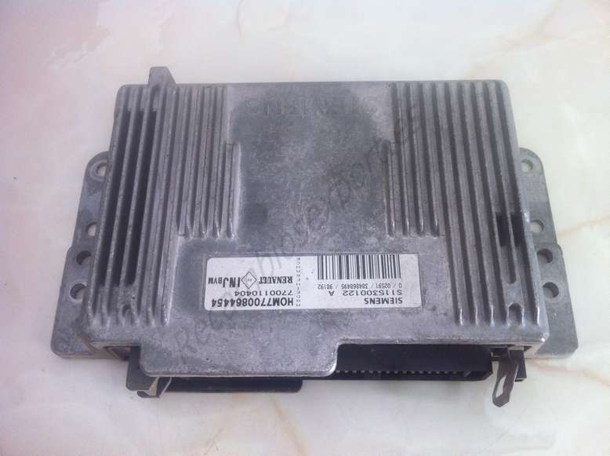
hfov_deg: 52.7
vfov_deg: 40.6
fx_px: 616
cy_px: 228
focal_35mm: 35
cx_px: 305
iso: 80
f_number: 2.8
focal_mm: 3.85
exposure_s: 1/40
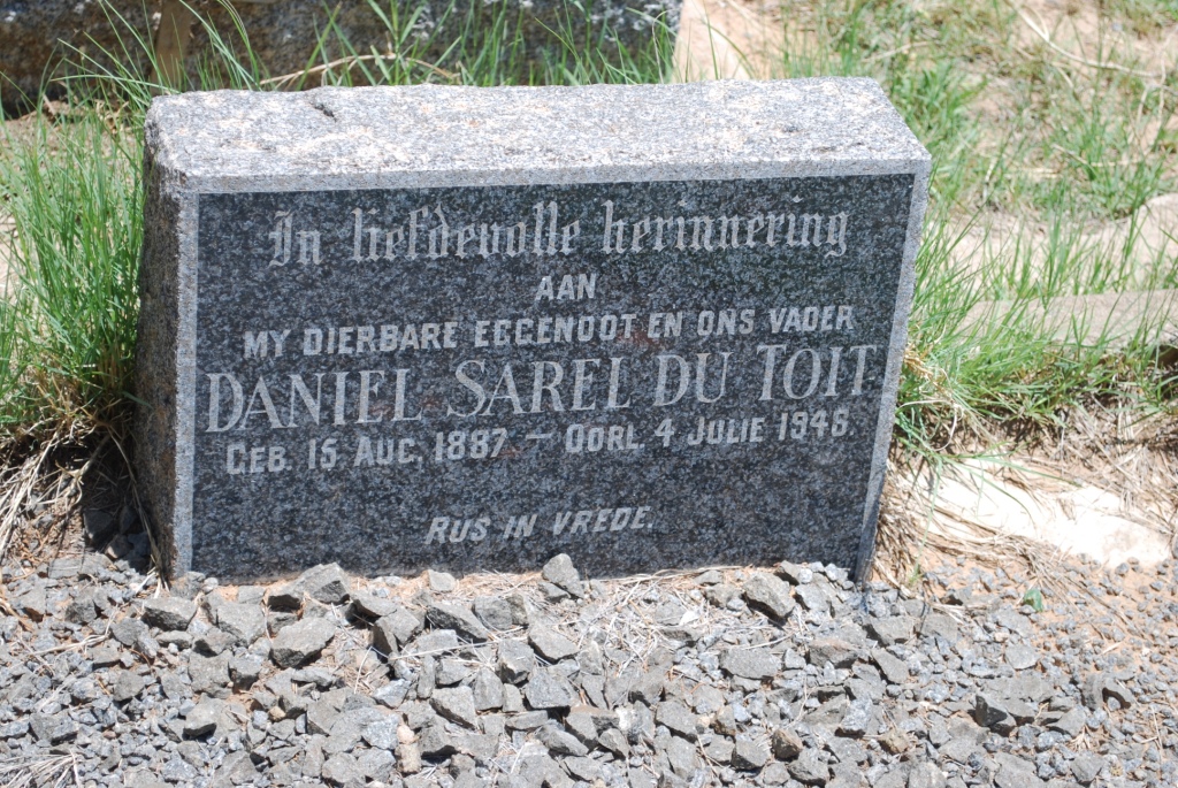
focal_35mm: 82
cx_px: 589
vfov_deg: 16.6
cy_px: 394
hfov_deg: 24.6
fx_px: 2702
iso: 100
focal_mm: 55
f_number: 7.1
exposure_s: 1/200
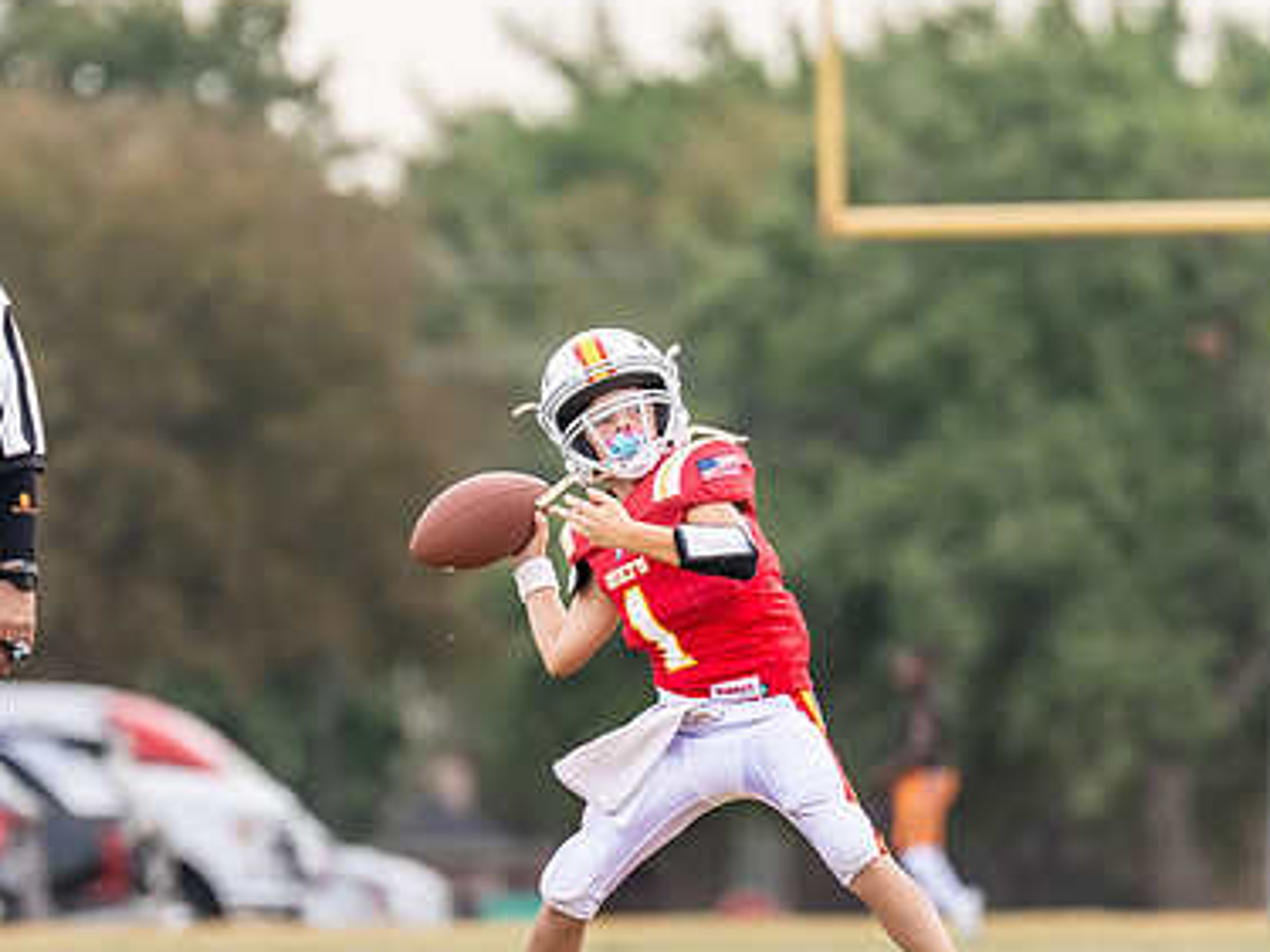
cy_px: 562
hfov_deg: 2.7
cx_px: 588
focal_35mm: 723
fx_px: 26517
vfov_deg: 2.1
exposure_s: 1/1250
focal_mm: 200
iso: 160
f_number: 2.8
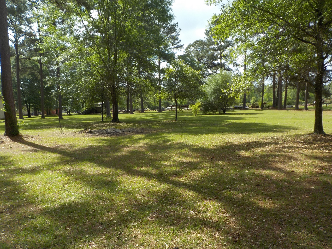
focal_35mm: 30
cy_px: 124
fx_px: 288
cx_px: 166
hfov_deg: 60.0
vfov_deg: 46.8
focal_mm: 4.1
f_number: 3.3
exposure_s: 1/640
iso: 125
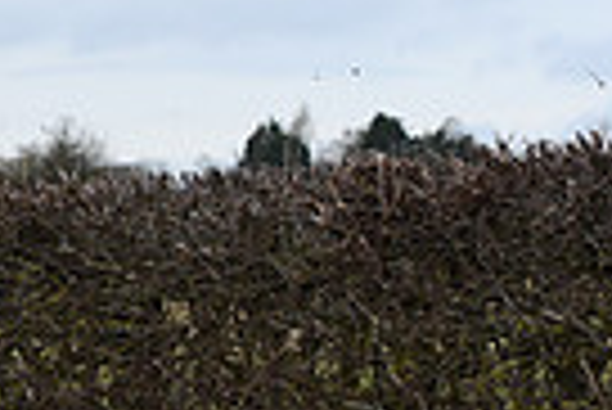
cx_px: -616
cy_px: 351
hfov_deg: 6.3
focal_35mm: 319
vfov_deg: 4.3
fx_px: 5429
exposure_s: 1/1250
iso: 720
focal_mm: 75
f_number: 5.6
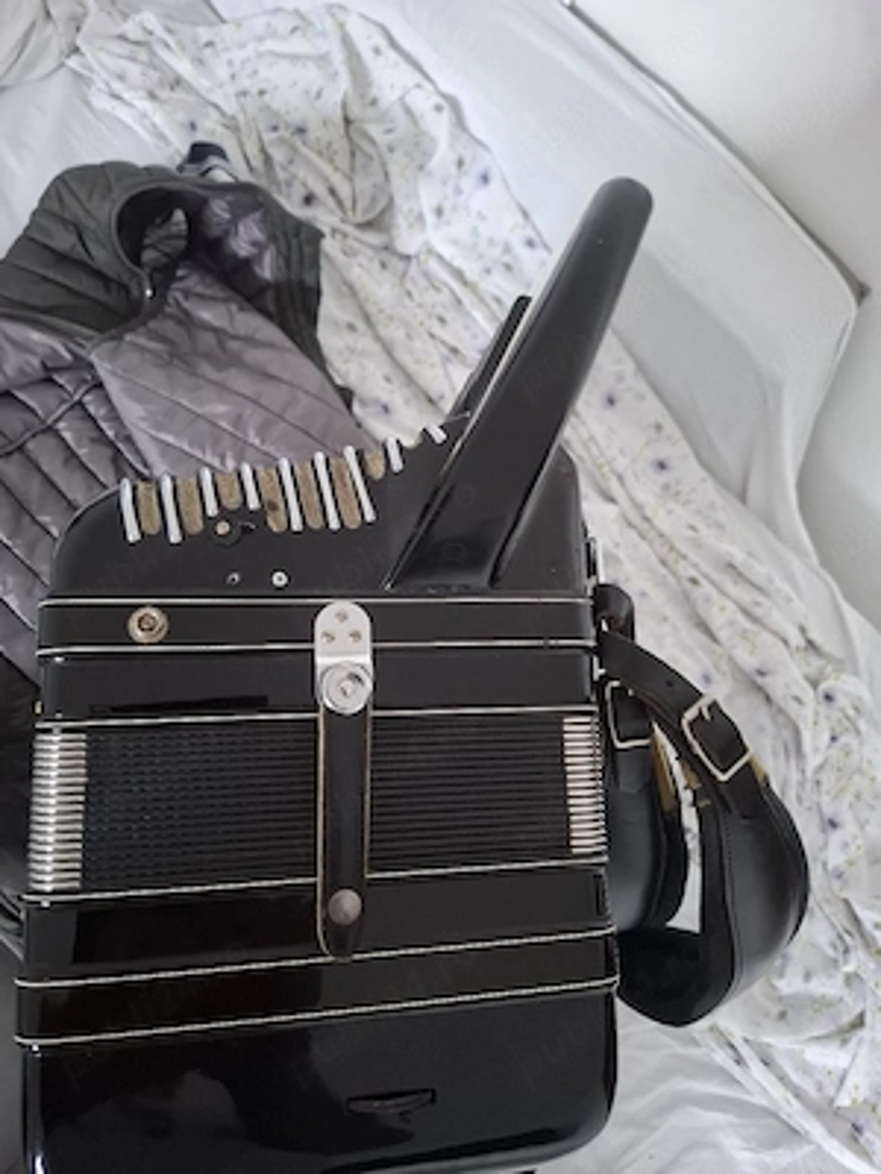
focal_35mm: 23
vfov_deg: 73.9
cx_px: 440
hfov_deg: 58.9
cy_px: 587
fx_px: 780
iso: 320
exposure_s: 1/40
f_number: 1.8
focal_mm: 5.54
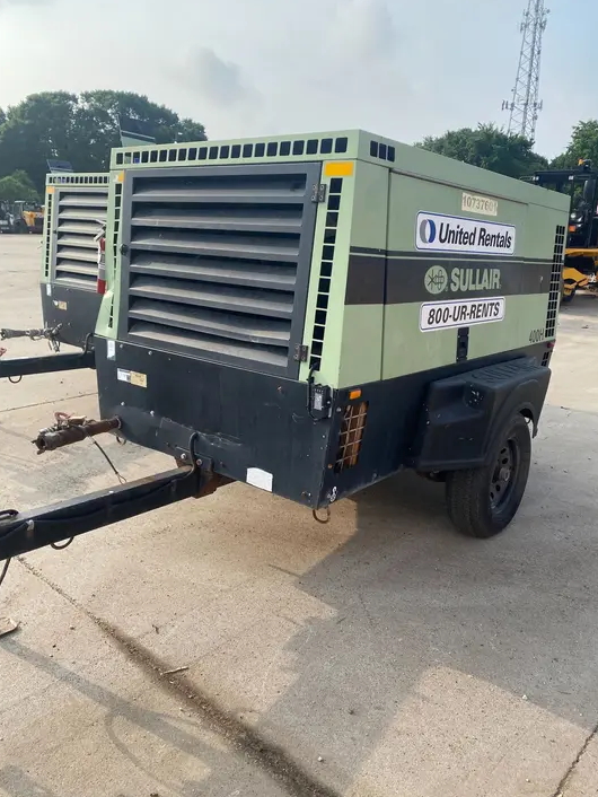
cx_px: 302
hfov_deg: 51.4
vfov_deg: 65.3
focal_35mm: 27
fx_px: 622
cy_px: 399
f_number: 1.8
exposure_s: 1/1543
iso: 32
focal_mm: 4.25
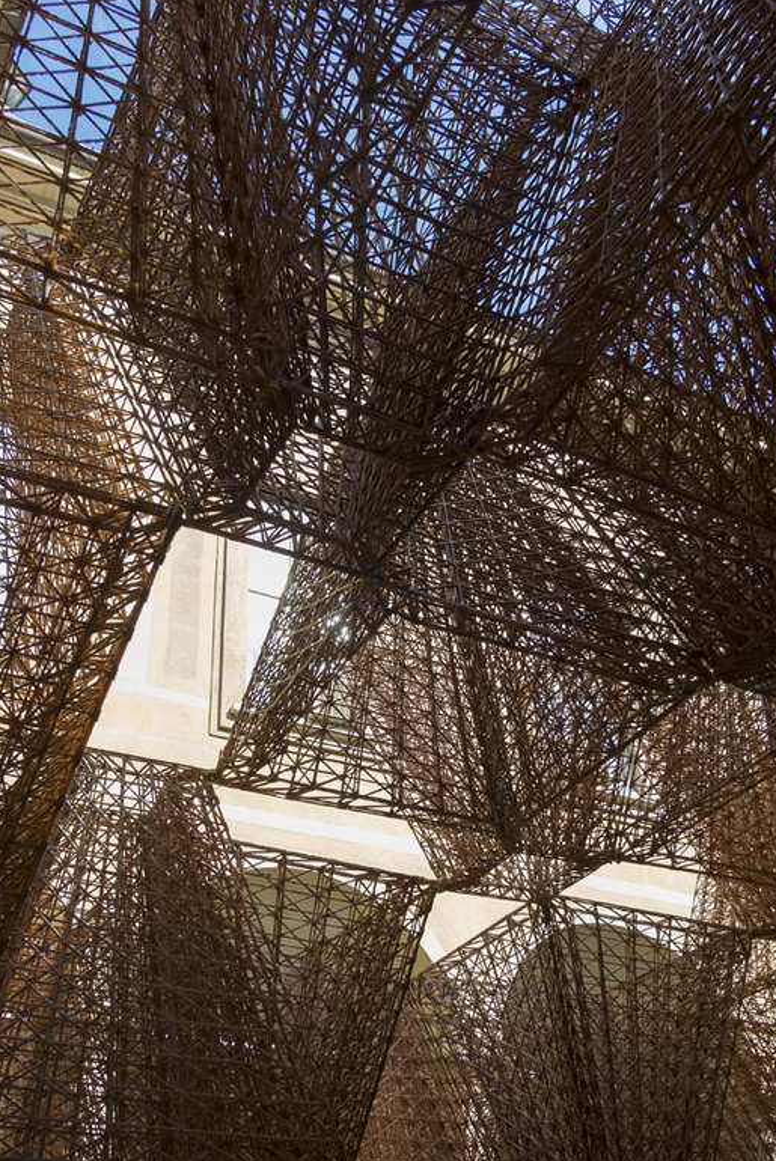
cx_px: 355
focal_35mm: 35
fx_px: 1130
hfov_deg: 37.9
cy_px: 690
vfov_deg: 54.1
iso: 200
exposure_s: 1/125
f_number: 5.6
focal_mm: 18
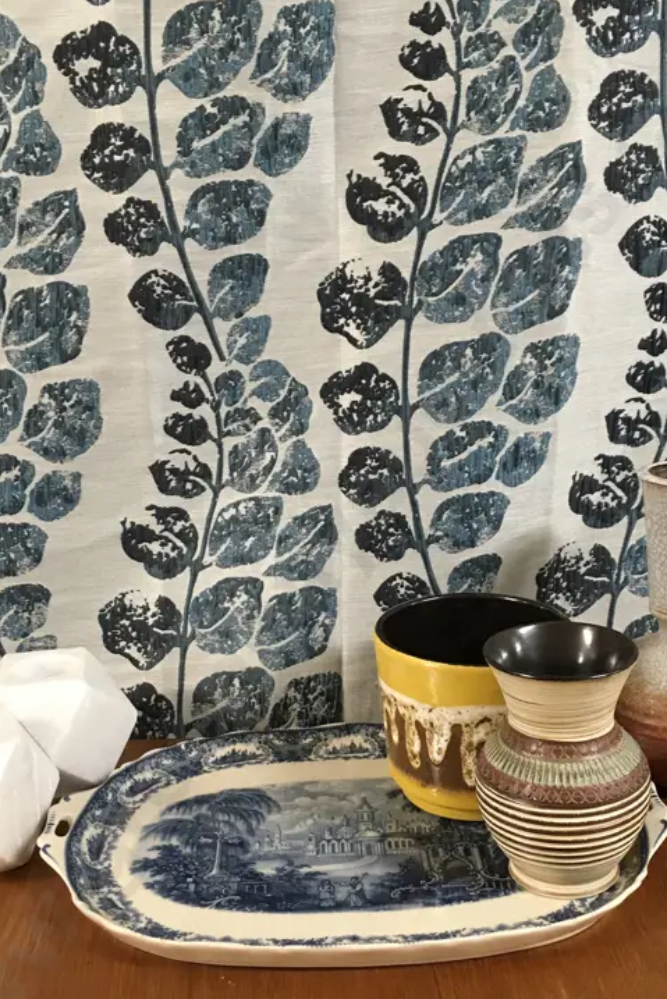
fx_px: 1194
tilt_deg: -16.4
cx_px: 348
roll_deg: +0.9
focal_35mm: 43
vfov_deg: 45.4
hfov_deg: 31.2
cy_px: 532
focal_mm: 4.15
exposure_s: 1/33
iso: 200
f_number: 2.2
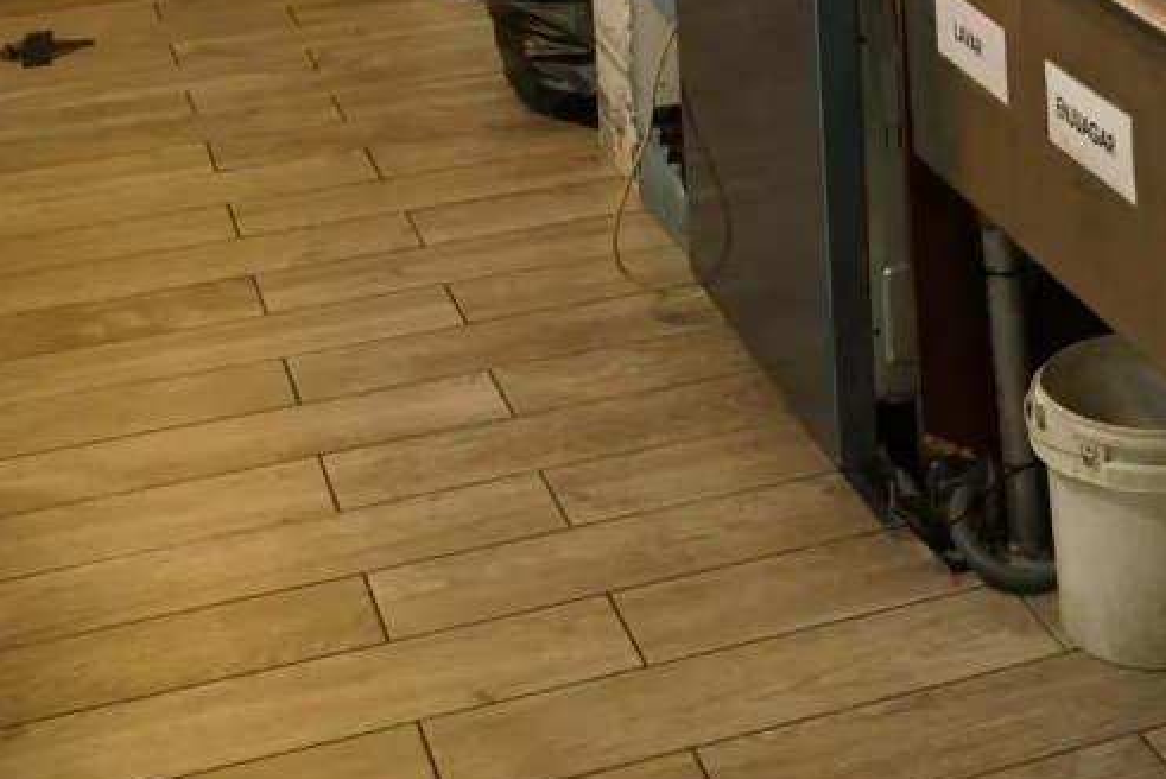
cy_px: -375
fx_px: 2560
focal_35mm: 79
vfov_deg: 15.9
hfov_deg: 24.9
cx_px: 1043
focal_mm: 24
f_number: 5
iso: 2000
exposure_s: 1/50
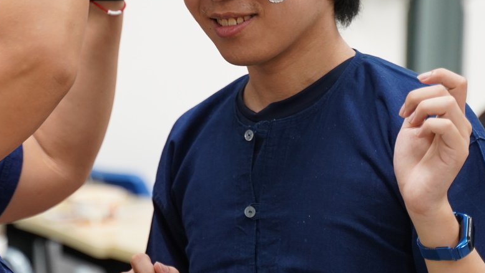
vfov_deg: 7.6
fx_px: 2057
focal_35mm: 160
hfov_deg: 13.4
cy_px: 100
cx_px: 152
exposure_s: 1/125
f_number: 2.8
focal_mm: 62
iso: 1000
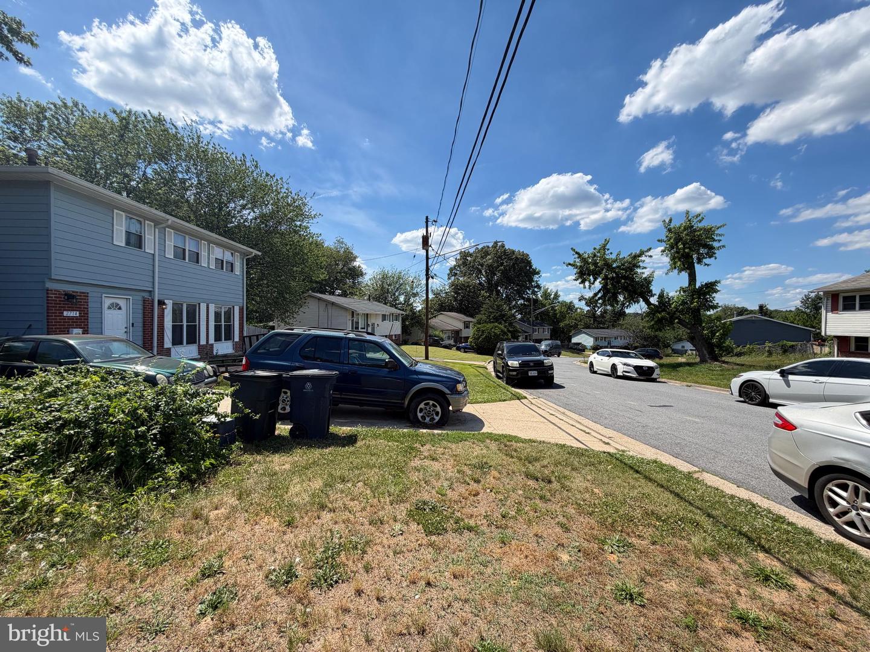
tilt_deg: -0.5
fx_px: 352
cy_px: 326
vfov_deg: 85.7
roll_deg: -0.4
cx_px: 435
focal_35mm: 14
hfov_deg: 102.1
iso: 32
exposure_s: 1/770
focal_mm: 2.22
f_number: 2.2
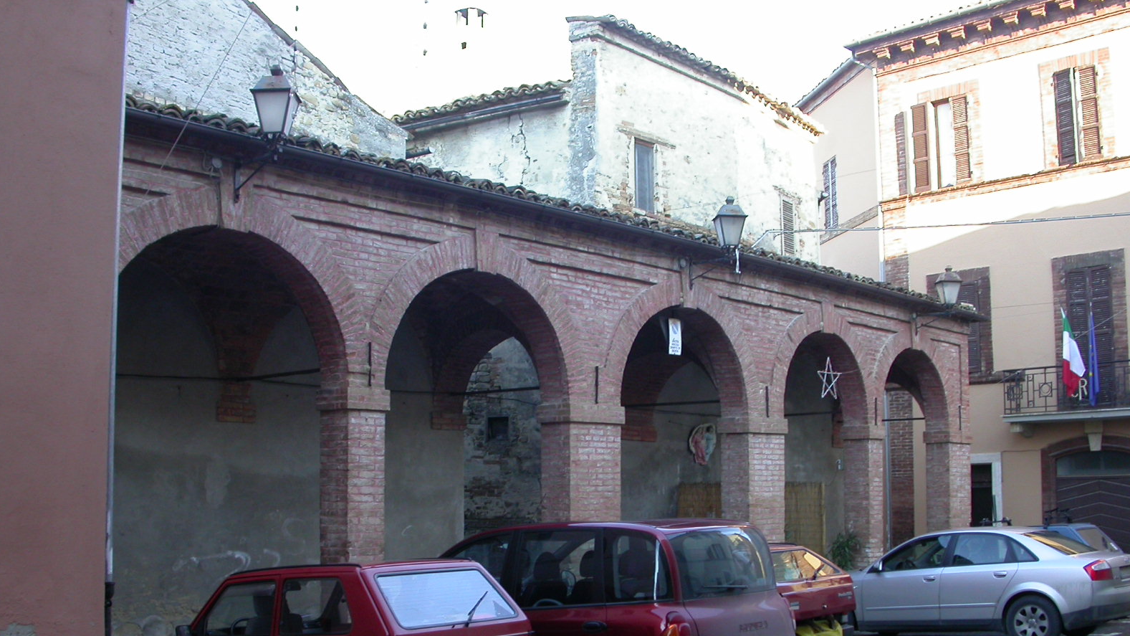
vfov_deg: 28.2
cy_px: 412
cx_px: 567
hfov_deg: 48.4
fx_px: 1258
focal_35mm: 42
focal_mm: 7.85
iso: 100
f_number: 3.7
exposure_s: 1/68.4
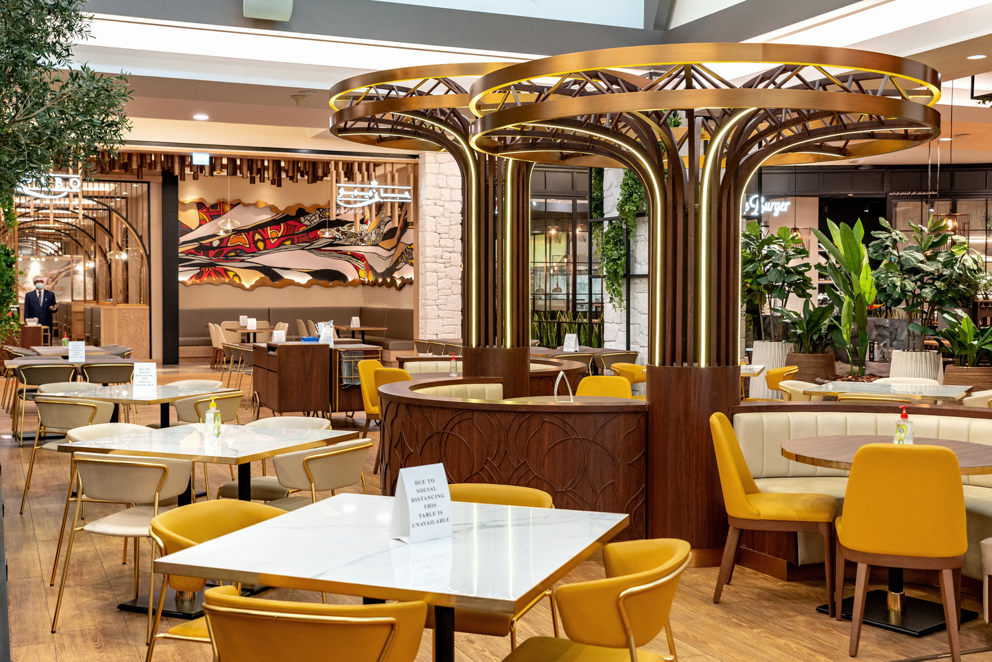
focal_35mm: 40
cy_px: 331
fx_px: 1103
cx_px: 496
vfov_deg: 33.4
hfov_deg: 48.4
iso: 500
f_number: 5.6
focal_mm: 40
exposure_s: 1/80
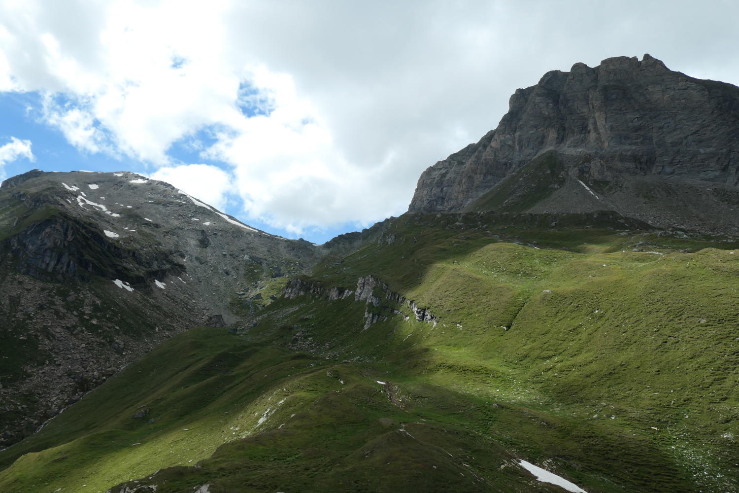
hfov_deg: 73.7
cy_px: 246
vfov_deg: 53.1
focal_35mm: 24
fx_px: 493
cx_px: 370
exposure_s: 1/800
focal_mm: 8.8
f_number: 5.6
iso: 200
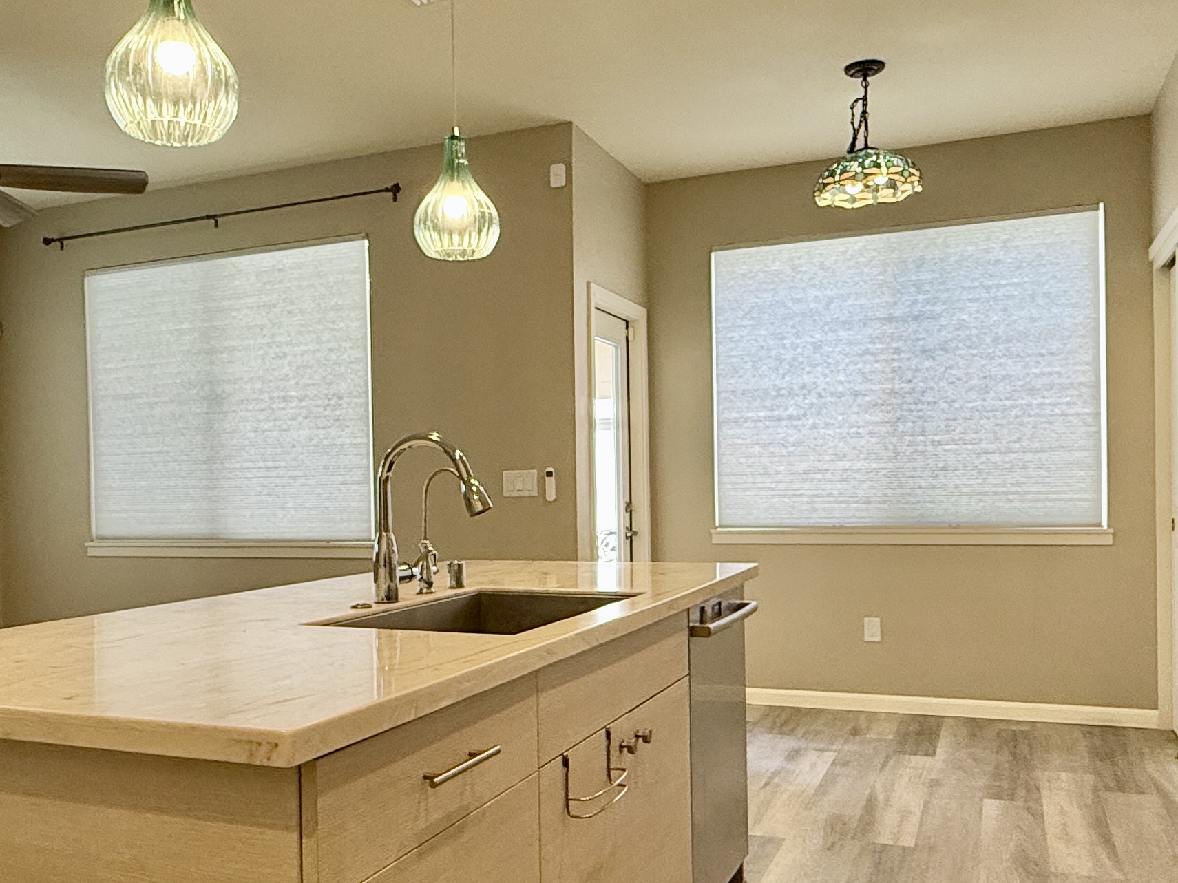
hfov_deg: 55.2
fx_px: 1123
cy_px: 510
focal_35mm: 33
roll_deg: +0.5
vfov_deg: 42.8
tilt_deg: -1.0
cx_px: 510
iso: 160
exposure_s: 1/120
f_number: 2.2
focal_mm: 2.22
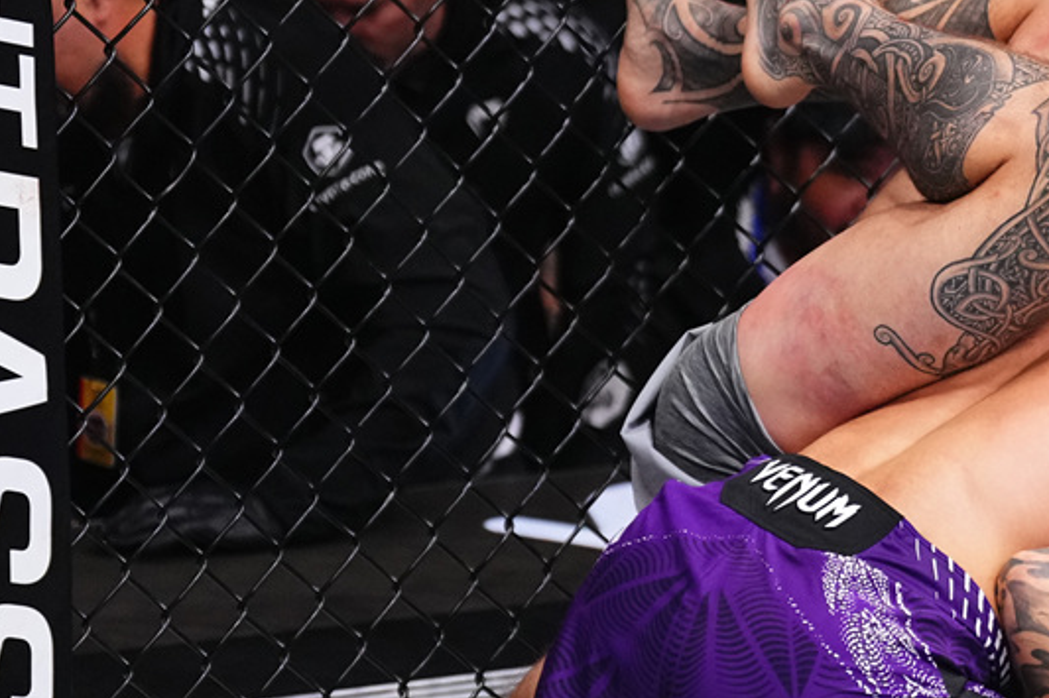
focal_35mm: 223
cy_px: 497
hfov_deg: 9.2
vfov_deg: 6.2
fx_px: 6496
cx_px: 929
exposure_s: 1/1250
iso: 3200
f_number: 2.8
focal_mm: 110
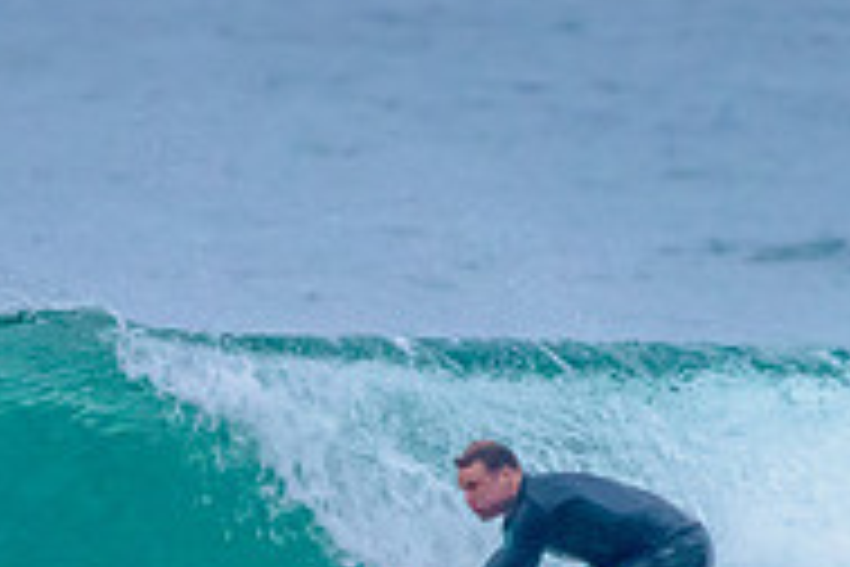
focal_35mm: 1882
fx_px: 44433
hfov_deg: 1.1
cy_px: 589
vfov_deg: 0.7
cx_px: 277
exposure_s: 1/2000
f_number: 5.6
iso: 2000
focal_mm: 500
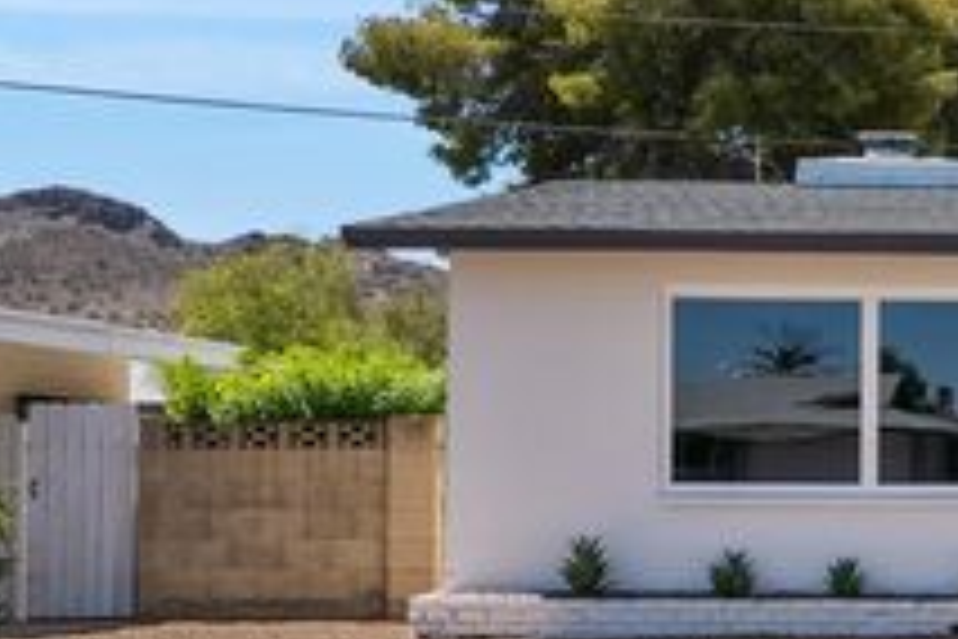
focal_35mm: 77
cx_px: 1363
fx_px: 2049
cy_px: 441
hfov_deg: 22.5
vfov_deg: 17.7
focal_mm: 16
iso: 100
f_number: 8
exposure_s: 1/60
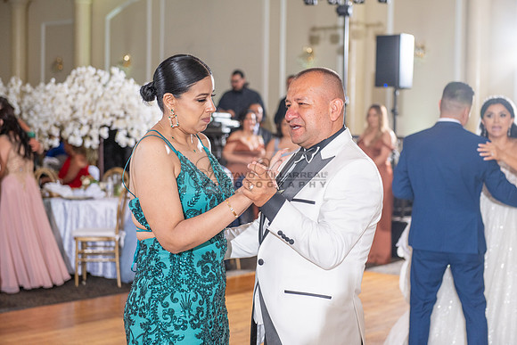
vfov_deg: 19.5
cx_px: 258
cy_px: 172
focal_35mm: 70
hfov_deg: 28.8
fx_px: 1005
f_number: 4
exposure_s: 1/160
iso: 800
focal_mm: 70
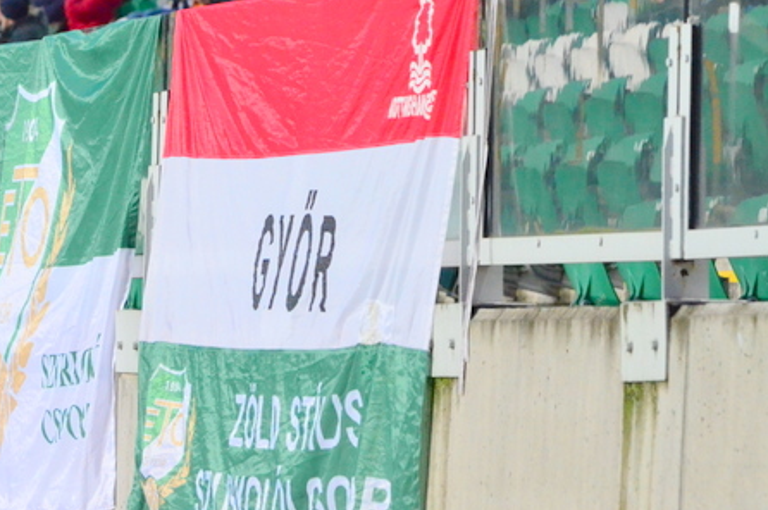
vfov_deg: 4.2
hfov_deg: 6.3
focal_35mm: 328
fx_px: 6987
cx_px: 358
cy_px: 79
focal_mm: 122
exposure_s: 1/320
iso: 4000
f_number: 5.6
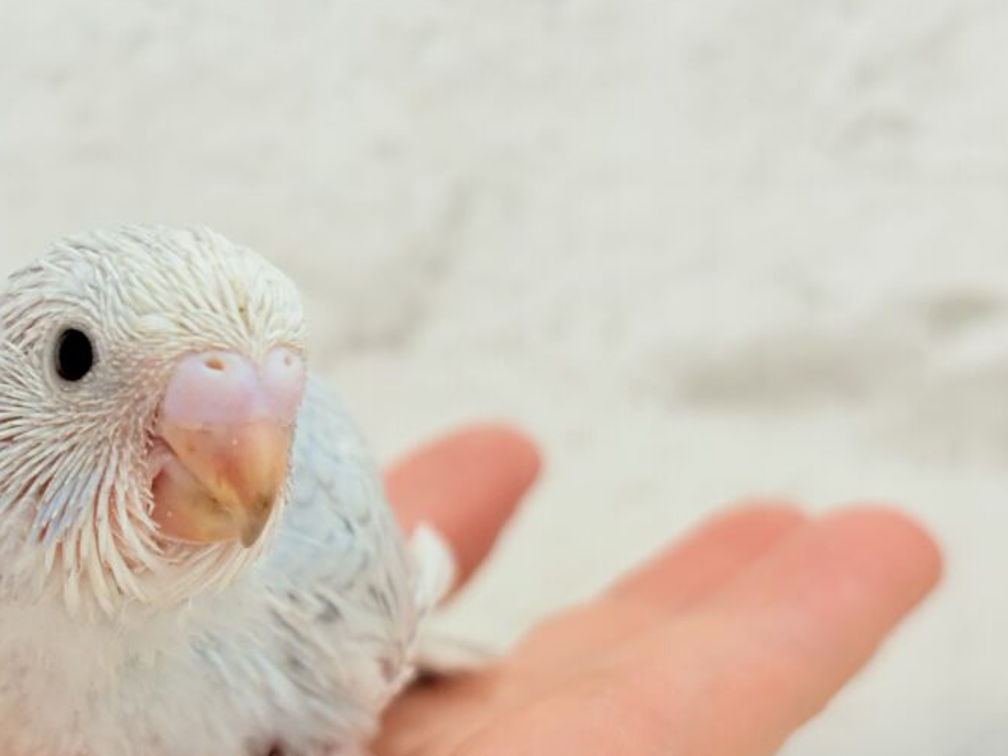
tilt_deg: -2.5
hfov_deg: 20.6
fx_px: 2737
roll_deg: +2.1
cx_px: 190
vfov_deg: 15.7
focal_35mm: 94
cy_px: 454
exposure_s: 1/100
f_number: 1.6
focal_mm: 5.96
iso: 64
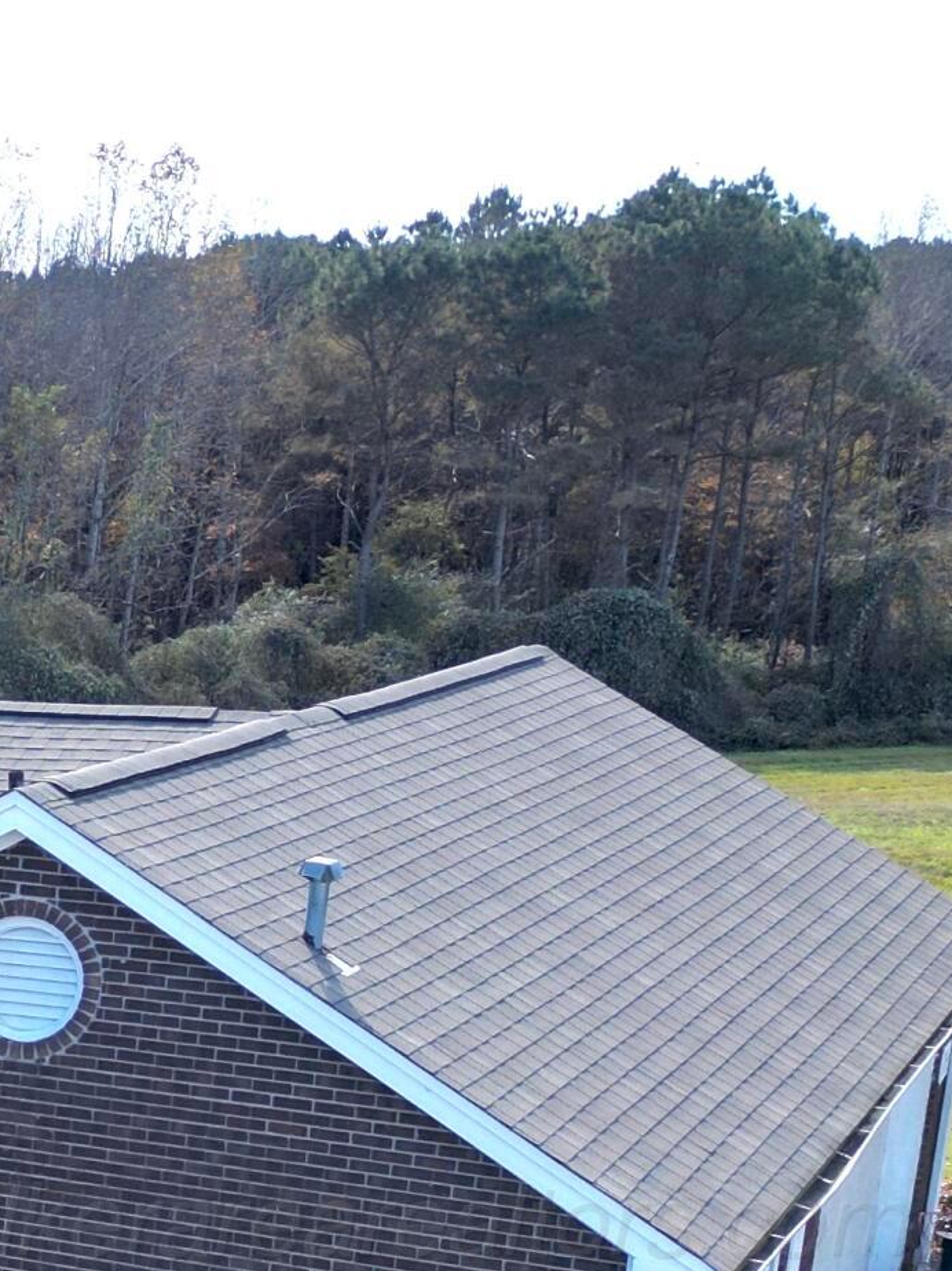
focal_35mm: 78
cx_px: -735
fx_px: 2861
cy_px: 1228
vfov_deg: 24.1
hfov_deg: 16.1
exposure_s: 1/1000
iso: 100
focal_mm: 6.72
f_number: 1.7
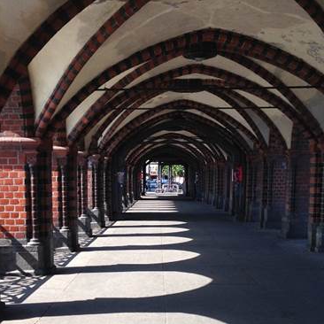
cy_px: 226
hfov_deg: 33.4
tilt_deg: -5.3
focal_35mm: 51
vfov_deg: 33.0
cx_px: 154
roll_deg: +0.1
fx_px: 540
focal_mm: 4.12
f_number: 2.4
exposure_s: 1/455
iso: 50
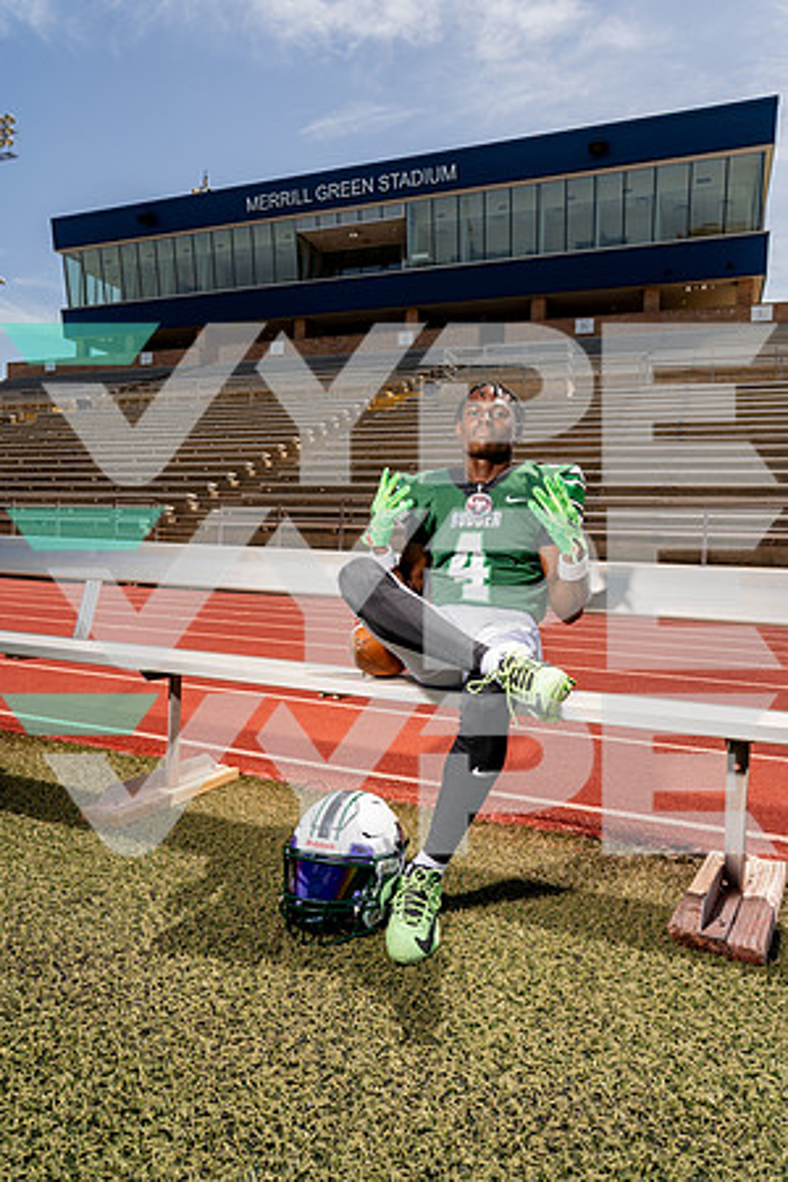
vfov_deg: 73.7
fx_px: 788
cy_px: 591
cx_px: 394
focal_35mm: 24
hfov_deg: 53.1
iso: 100
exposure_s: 1/1250
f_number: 5
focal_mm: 24
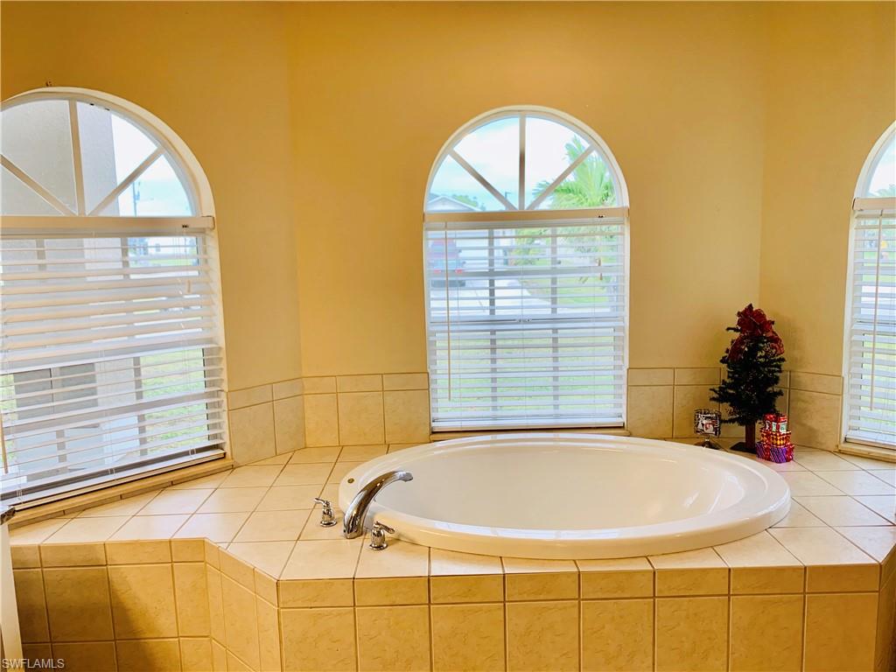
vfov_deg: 53.1
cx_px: 448
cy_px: 336
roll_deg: +1.5
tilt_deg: -7.5
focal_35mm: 26
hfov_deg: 67.3
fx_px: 673
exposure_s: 1/120
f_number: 1.8
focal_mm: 4.25
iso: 64
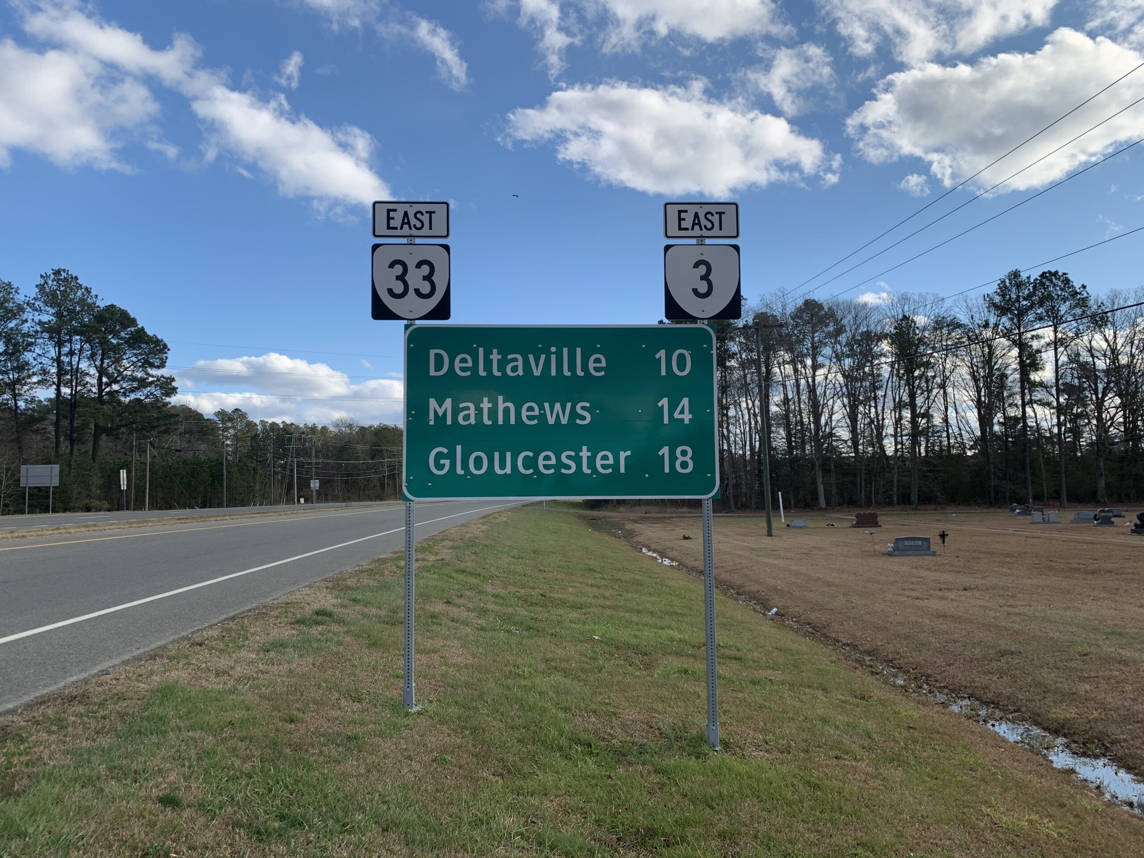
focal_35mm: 26
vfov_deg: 53.1
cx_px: 572
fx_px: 859
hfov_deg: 67.3
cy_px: 429
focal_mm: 4.25
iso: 25
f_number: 1.8
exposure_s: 1/1536
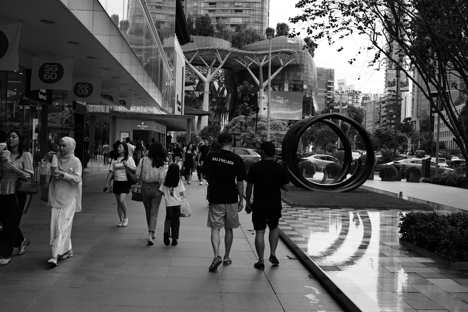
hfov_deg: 45.5
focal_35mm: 43
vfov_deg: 31.2
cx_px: 234
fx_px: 559
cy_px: 156
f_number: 4.5
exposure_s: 1/320
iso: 100
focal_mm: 43
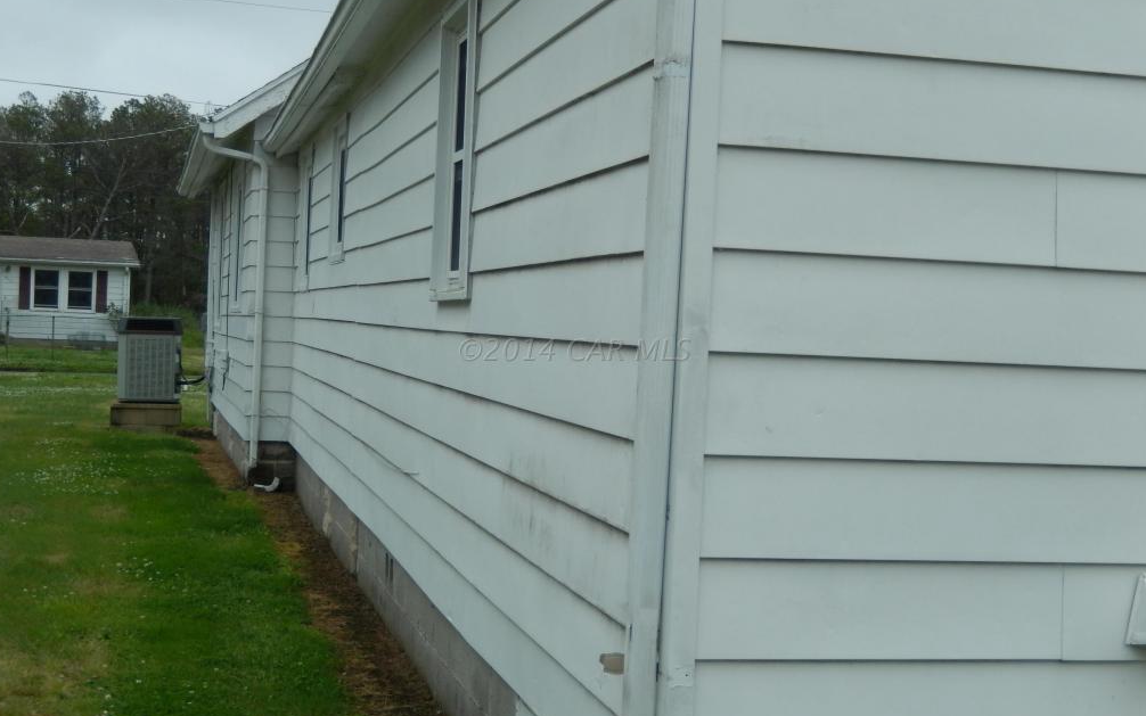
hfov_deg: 36.9
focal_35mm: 55
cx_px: 574
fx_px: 1718
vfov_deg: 23.6
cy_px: 349
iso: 125
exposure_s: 1/400
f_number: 4.5
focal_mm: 9.2
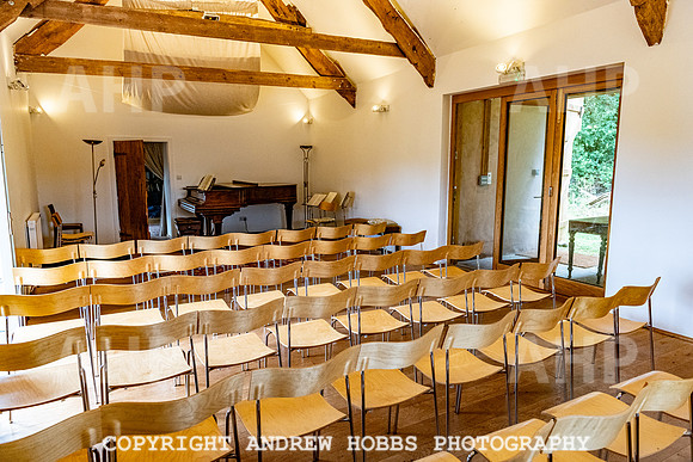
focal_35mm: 24
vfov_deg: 53.2
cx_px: 346
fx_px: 462
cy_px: 231
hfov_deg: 73.7
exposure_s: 1/250
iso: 1600
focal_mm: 24
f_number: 5
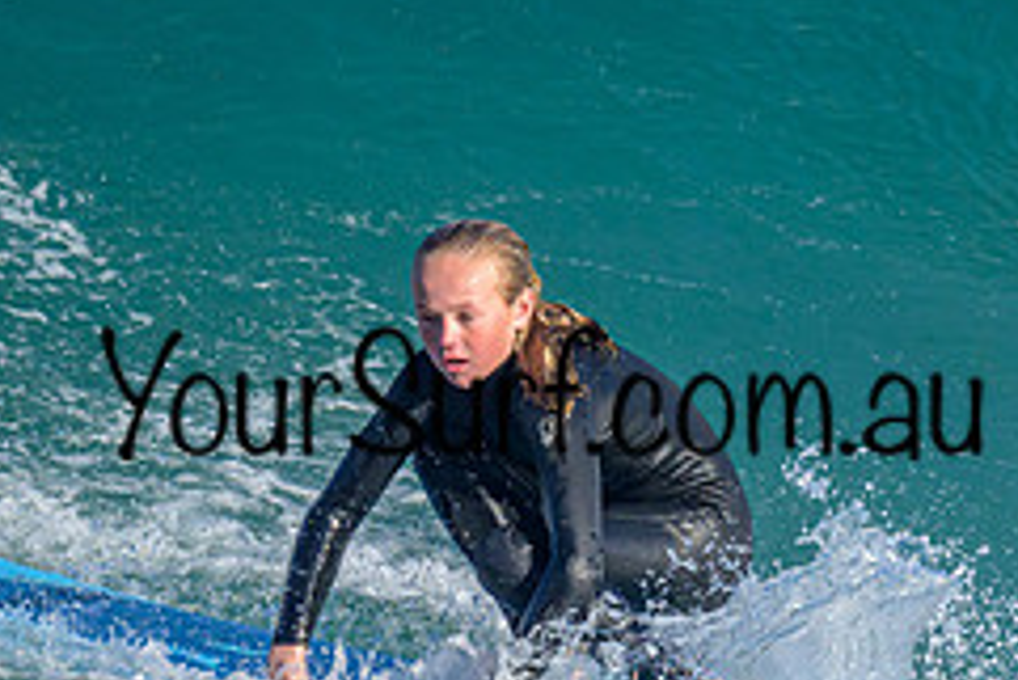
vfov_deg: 0.5
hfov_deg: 0.8
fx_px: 74893
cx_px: 994
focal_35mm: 2647
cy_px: 375
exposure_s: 1/2000
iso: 900
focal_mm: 800
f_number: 8
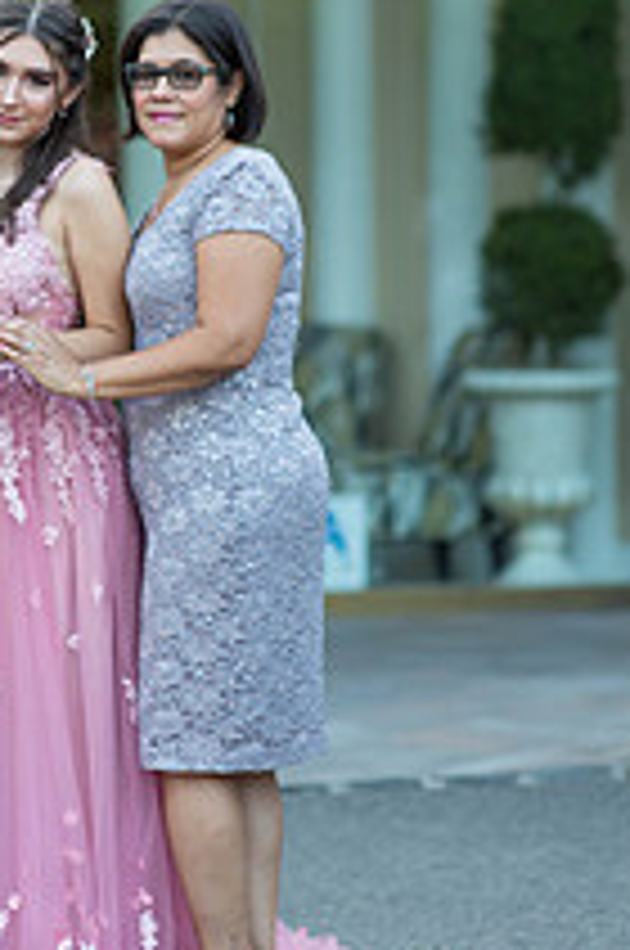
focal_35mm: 181
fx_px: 4767
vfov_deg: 11.4
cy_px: 338
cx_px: 110
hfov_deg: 7.5
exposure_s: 1/500
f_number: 2
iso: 250
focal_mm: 85
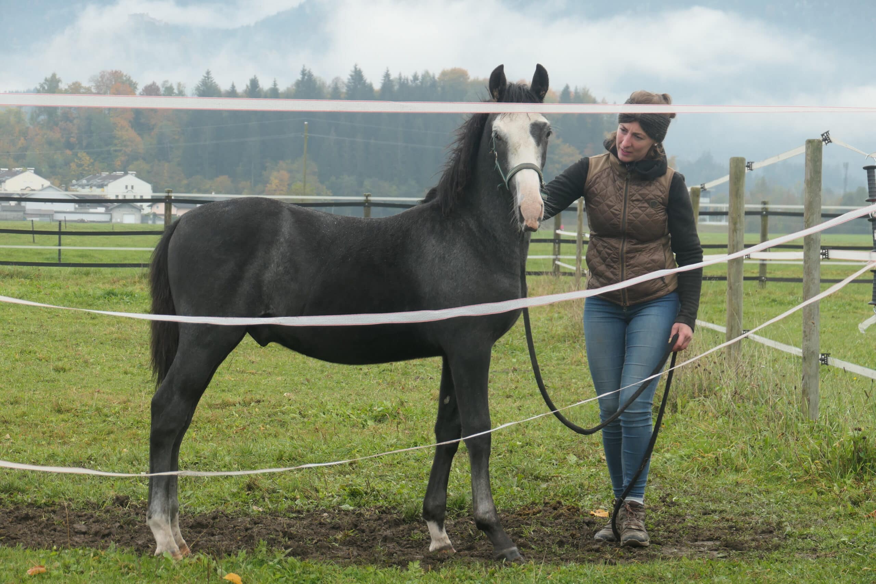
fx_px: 2774
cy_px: 292
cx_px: 438
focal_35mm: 114
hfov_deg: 17.9
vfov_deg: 12.0
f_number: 5.4
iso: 200
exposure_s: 1/125
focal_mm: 41.7
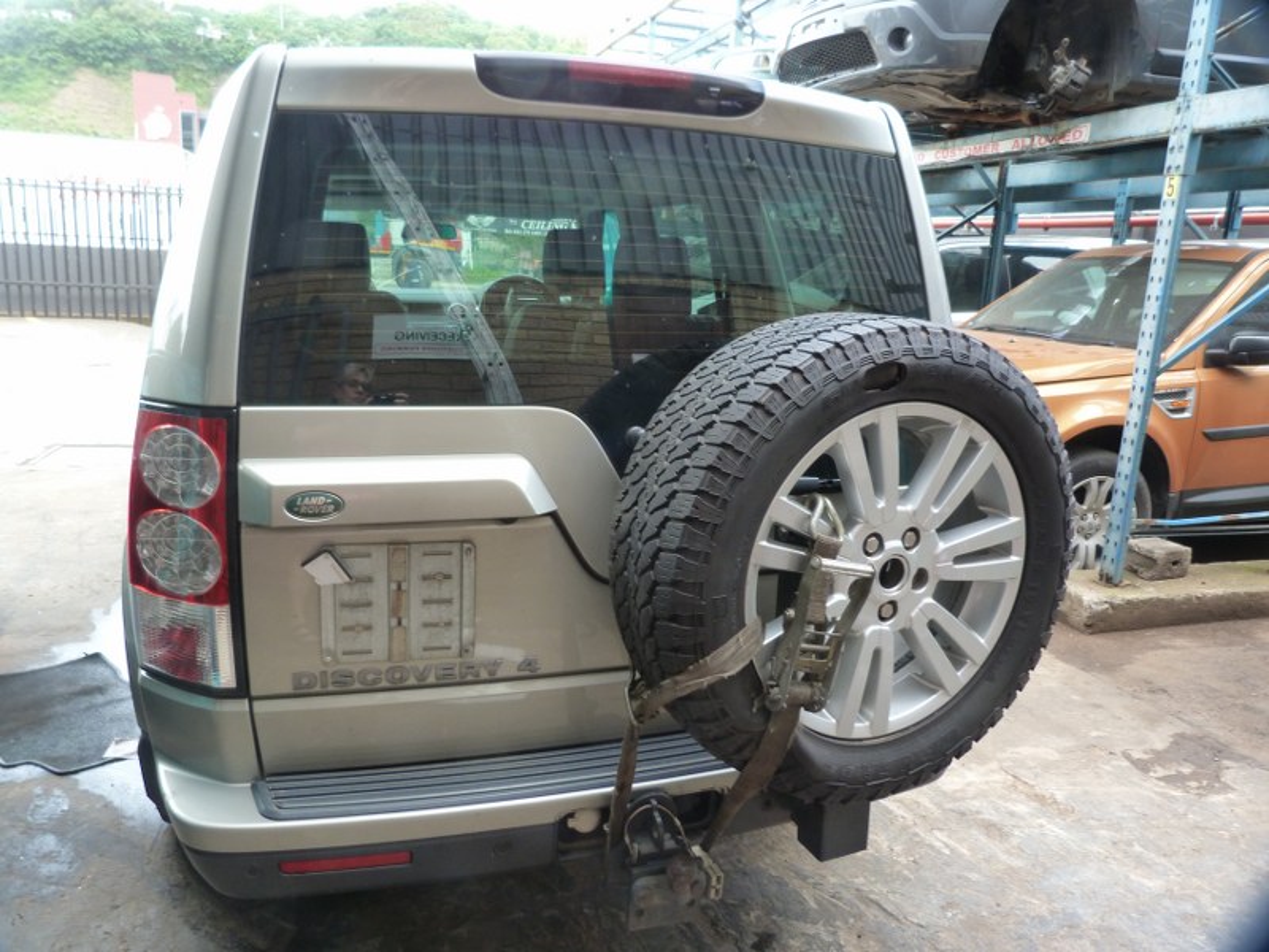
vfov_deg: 54.9
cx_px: 634
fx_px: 916
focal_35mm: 25
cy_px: 476
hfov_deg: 69.4
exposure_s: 1/60
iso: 160
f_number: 2.8
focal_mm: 4.5
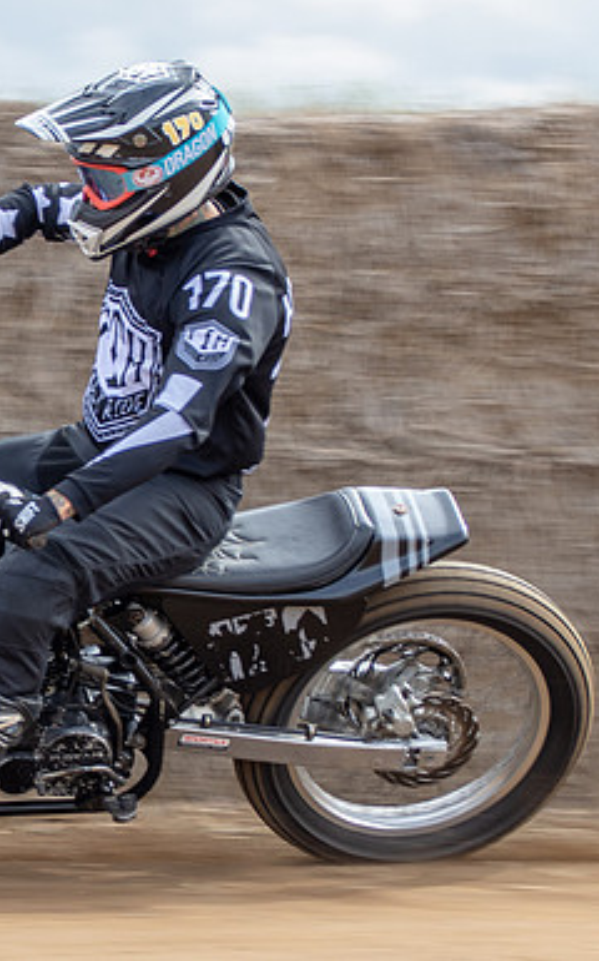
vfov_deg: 6.1
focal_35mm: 344
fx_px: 9002
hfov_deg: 3.8
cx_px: -109
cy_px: 411
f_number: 8
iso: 125
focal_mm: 98
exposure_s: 1/125
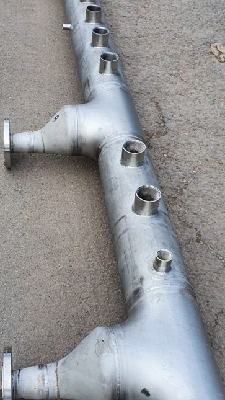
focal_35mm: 45
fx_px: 477
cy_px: 218
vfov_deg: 45.4
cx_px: 99
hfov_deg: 26.5
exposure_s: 1/385
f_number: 2.4
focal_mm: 4.32
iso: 50
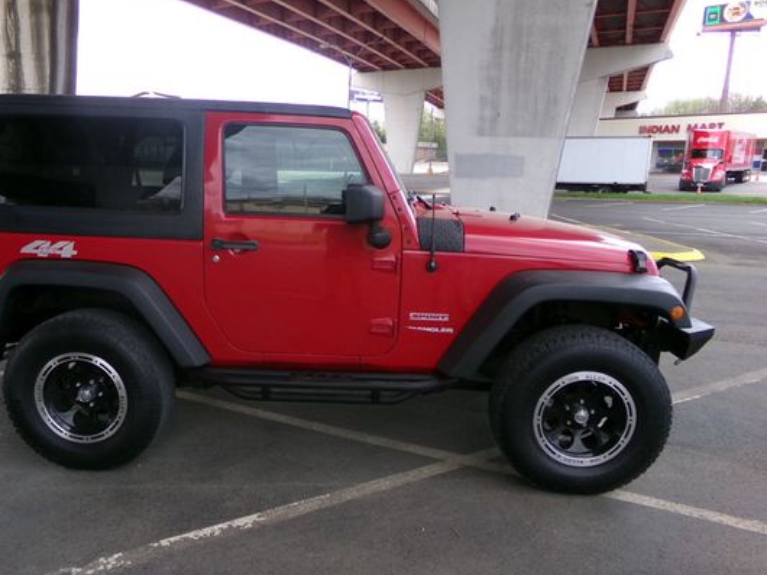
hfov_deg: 61.5
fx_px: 642
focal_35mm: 29
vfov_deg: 48.2
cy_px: 306
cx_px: 334
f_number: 3.7
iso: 100
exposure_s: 1/200
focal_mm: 4.3
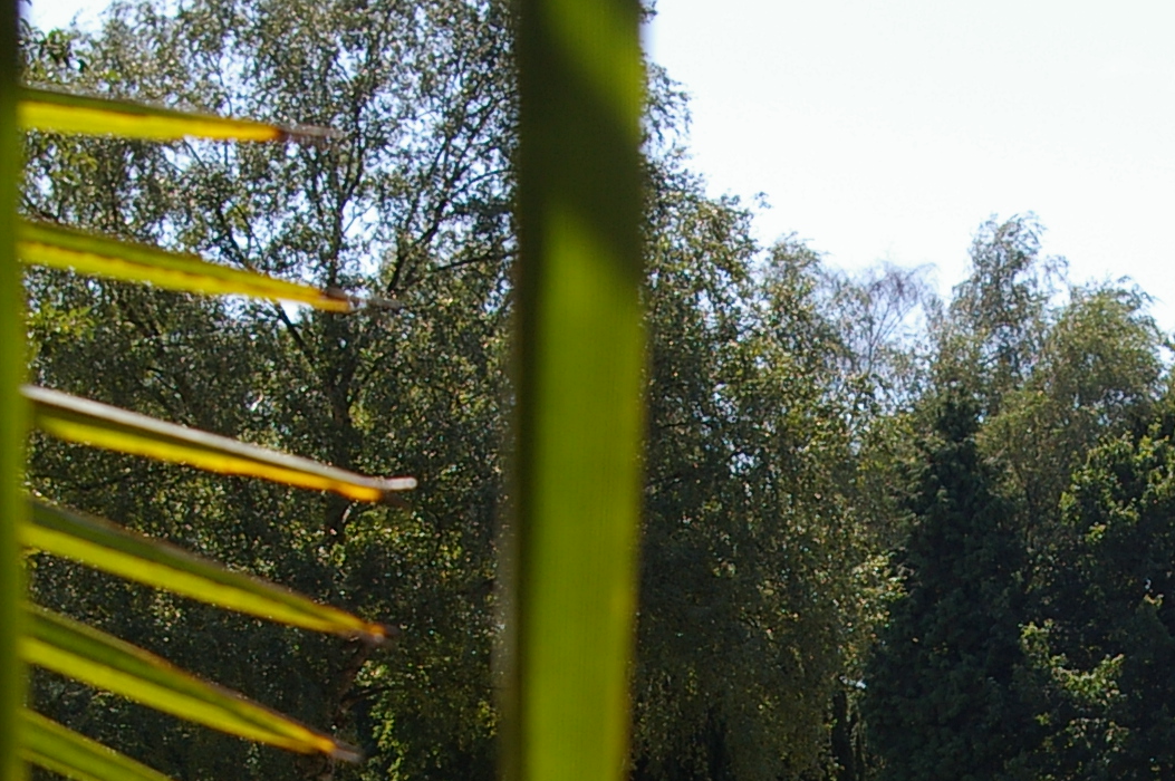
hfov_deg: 17.0
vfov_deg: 11.2
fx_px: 3913
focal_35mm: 120
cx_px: 917
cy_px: 910
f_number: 8
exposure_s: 1/250
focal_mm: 28
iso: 200
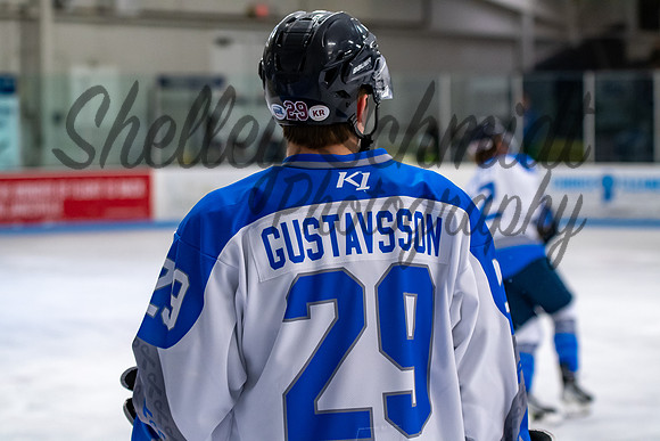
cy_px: 220
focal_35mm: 105
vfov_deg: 13.0
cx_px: 330
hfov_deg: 19.5
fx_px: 1925
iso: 2000
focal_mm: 70
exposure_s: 1/800
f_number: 3.2
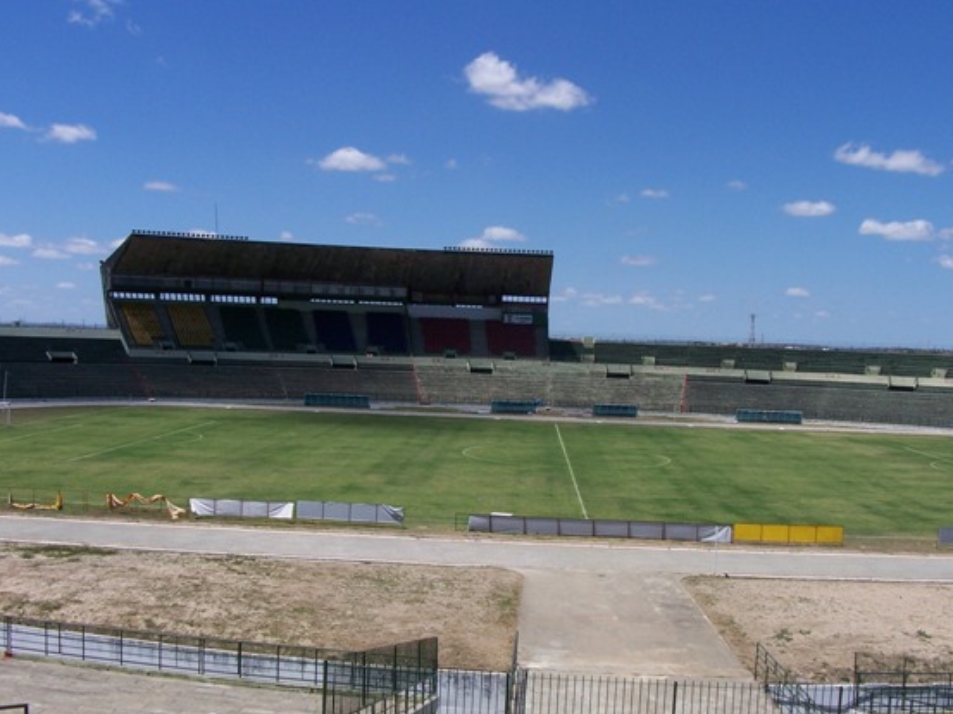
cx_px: 491
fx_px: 1045
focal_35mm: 38
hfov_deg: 49.0
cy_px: 362
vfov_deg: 37.7
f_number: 5.6
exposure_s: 1/750
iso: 80
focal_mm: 6
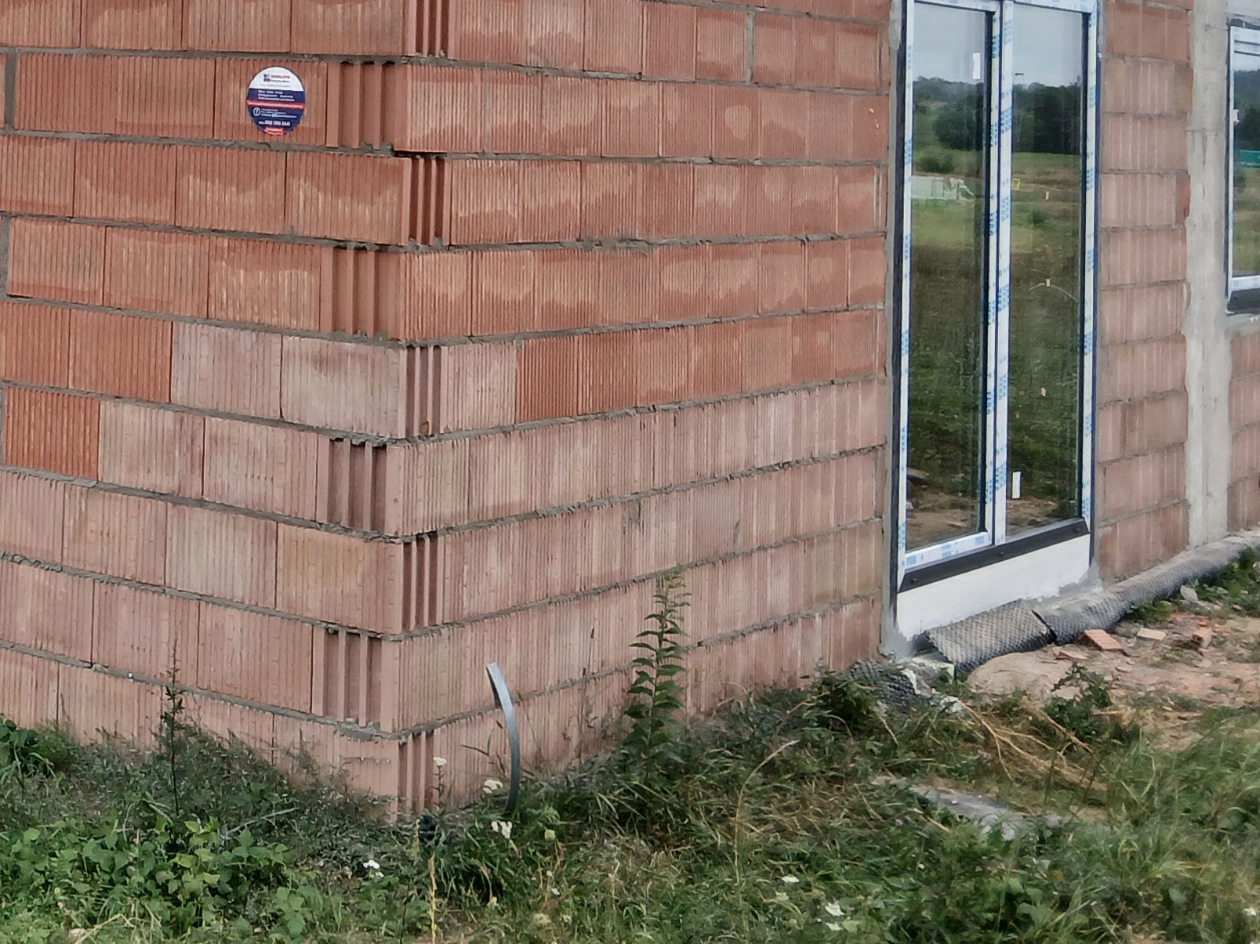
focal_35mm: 66
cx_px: -131
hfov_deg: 27.0
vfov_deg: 21.3
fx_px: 2402
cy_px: -44
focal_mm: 3.98
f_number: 1.8
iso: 25
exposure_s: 1/50
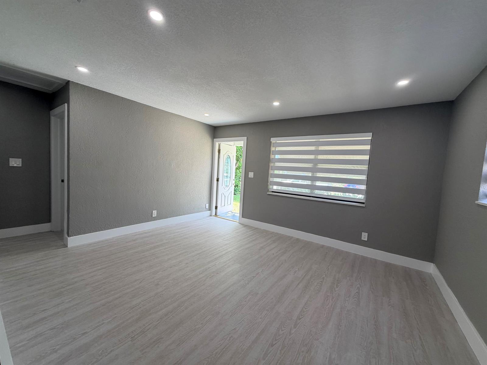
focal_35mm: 14
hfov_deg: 102.1
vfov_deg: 85.7
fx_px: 197
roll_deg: -4.5
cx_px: 244
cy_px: 182
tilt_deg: -5.1
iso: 100
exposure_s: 1/120
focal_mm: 2.22
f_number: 2.2
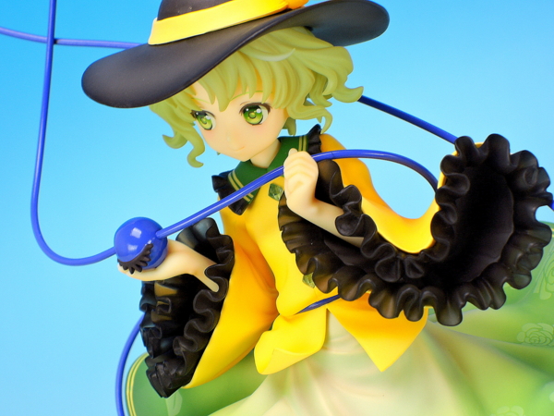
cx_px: 277
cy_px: 208
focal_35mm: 120
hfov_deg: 16.4
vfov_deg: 12.3
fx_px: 1920
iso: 80
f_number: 6.3
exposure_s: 1/2.5
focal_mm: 25.5
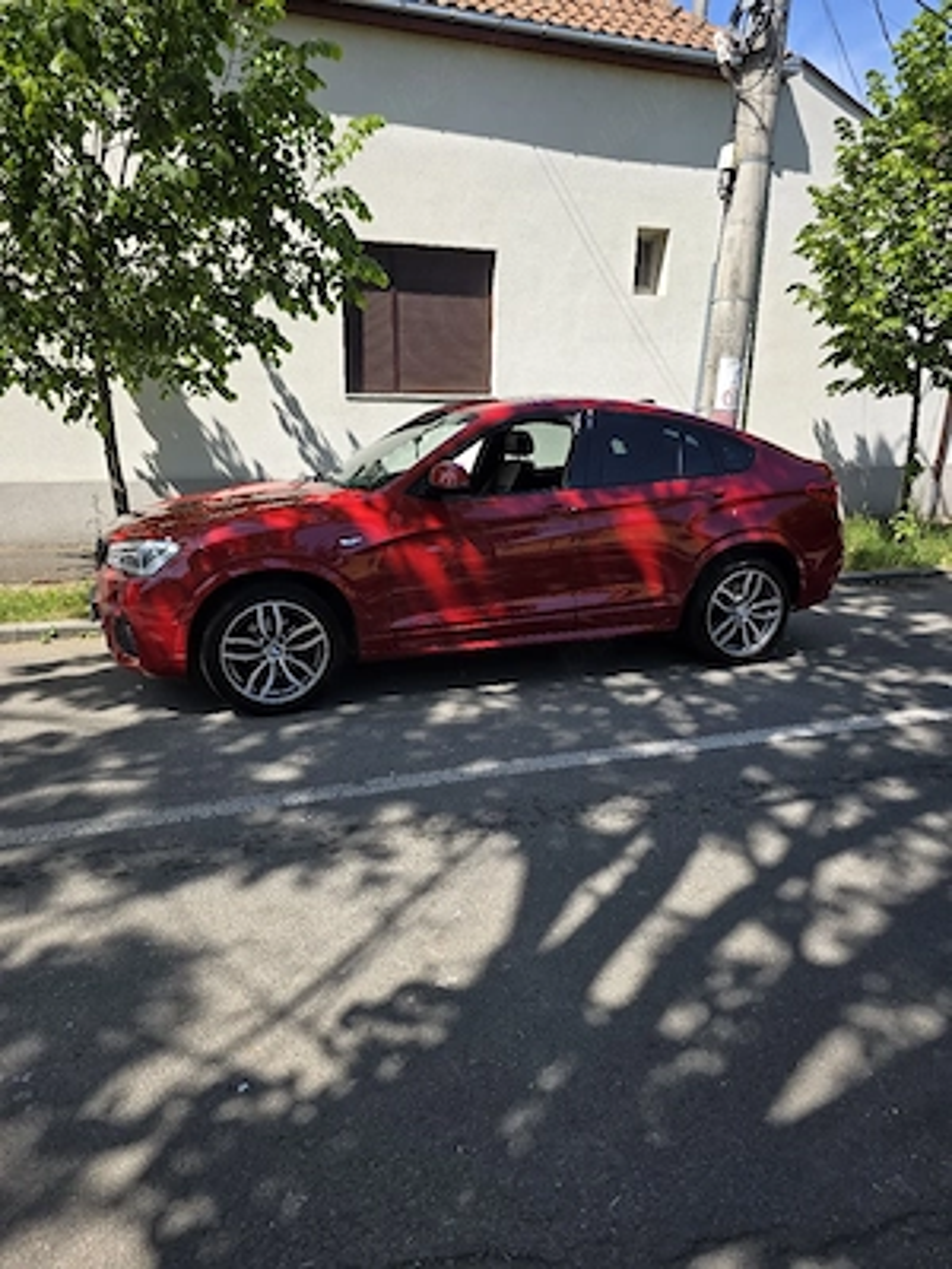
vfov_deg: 73.9
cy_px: 634
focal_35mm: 23
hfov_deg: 58.9
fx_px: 843
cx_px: 476
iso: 80
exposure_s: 1/3333
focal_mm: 6.3
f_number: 1.7
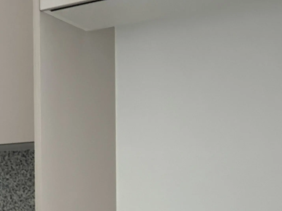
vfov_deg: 18.2
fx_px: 644
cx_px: -212
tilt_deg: -1.9
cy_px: 208
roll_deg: +1.5
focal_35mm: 79
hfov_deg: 19.3
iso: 100
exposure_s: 1/30
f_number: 2.2
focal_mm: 2.22
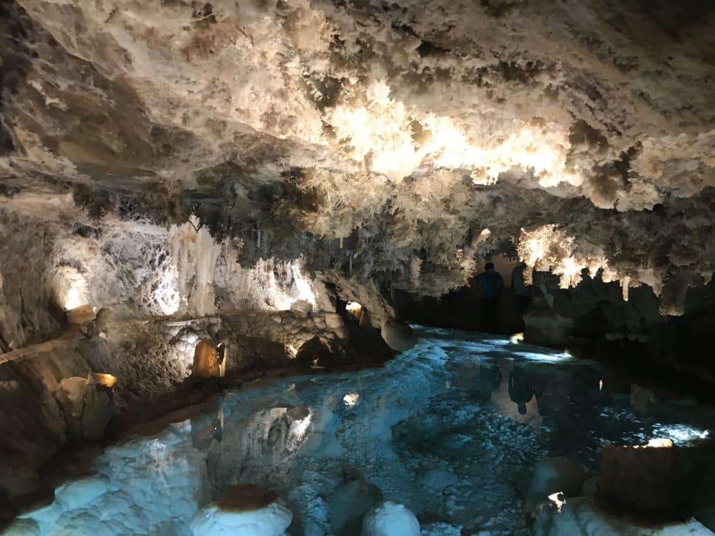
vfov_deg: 49.7
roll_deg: -1.7
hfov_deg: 63.4
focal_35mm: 28
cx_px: 358
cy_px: 268
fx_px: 578
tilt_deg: -1.0
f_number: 1.8
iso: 80
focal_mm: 3.99
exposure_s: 1/17
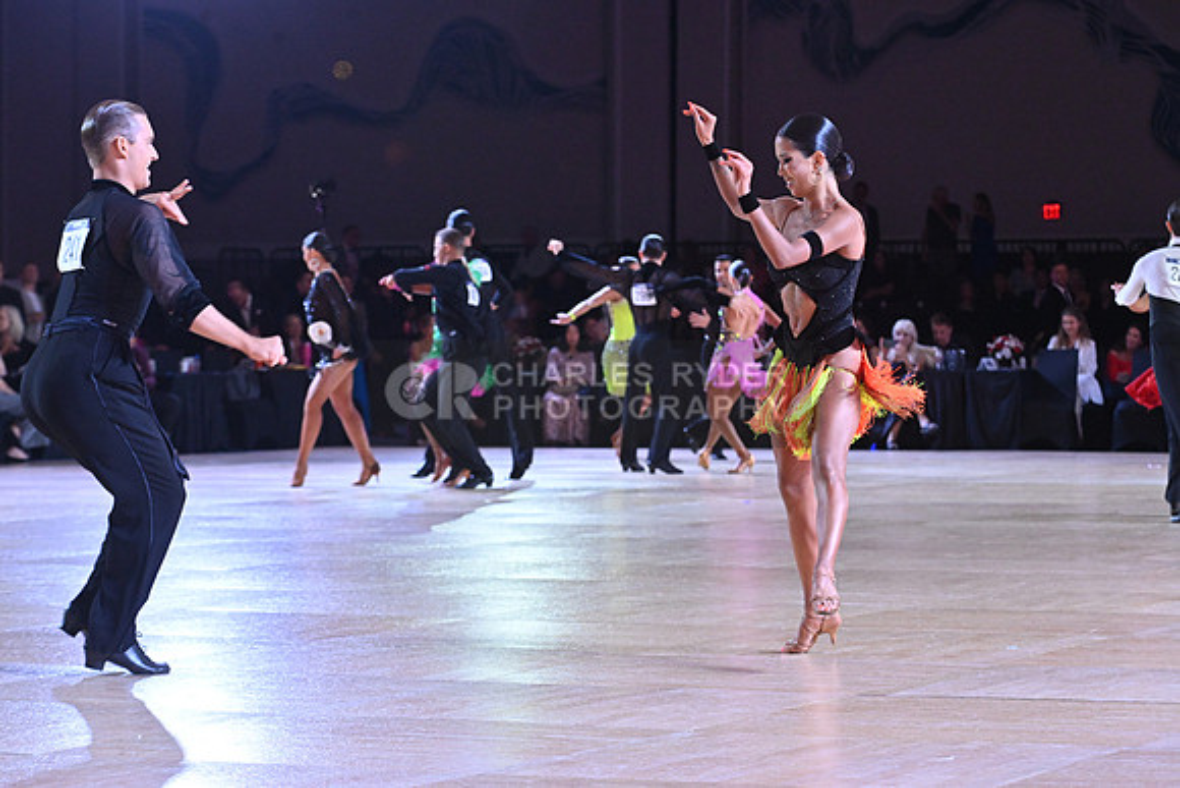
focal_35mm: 122
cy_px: 394
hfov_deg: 16.8
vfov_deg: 11.2
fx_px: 4000
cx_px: 590
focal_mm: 122
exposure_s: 1/400
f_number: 6.3
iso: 4000
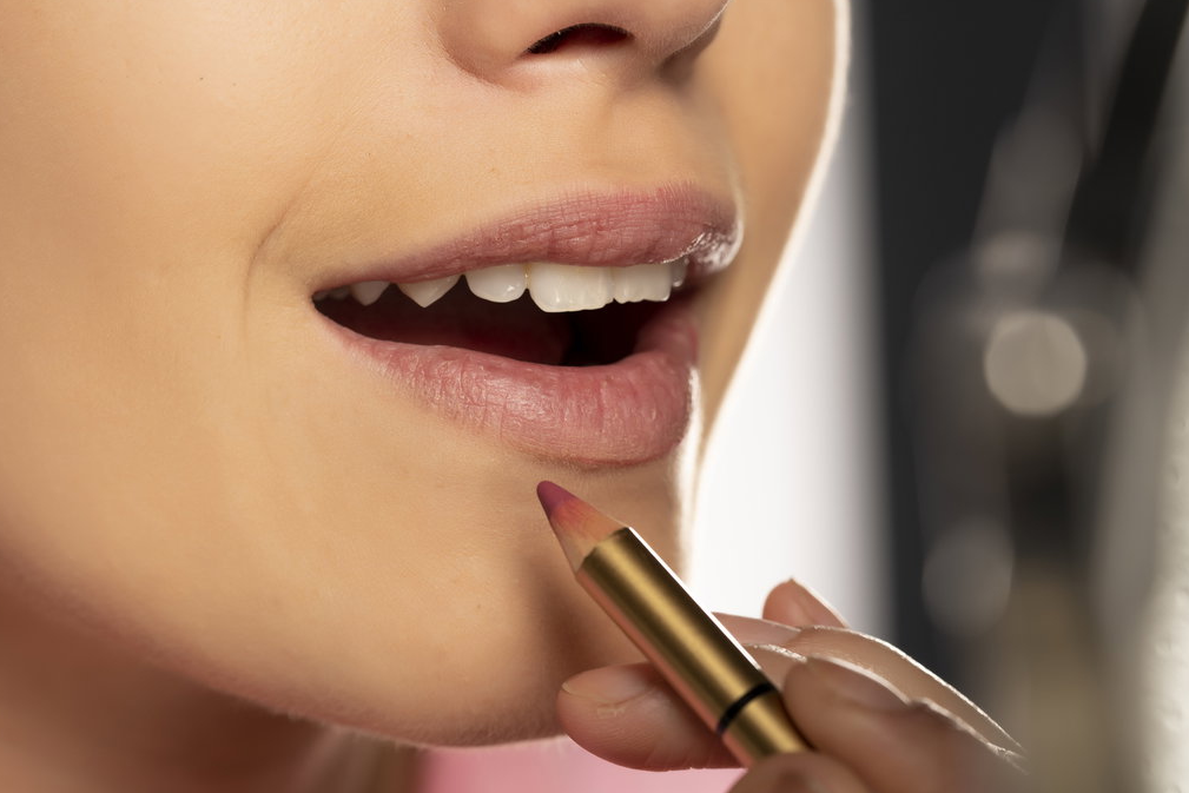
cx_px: 540
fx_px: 3534
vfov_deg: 12.8
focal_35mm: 107
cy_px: 455
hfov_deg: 19.1
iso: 200
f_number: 6.3
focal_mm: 90
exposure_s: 1/160
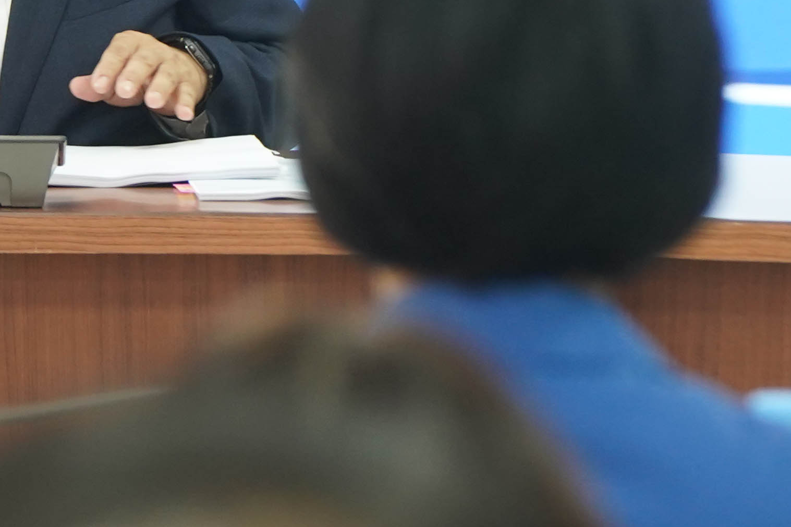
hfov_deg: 3.9
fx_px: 11467
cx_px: -133
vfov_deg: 2.6
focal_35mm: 522
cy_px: -419
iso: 1600
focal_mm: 132
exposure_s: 1/160
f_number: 4
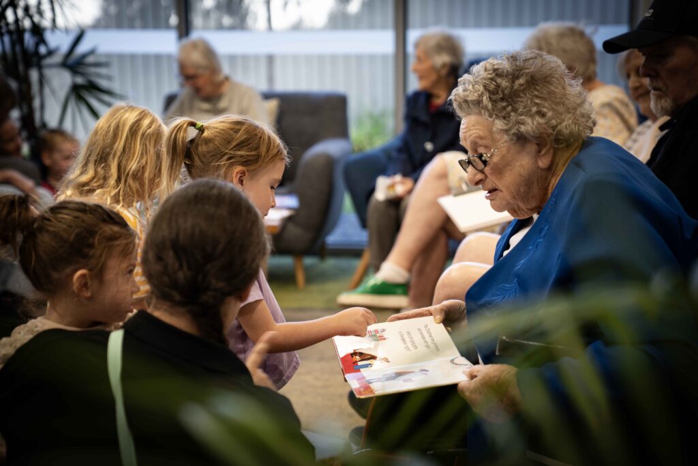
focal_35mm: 70
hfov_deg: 28.8
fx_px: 1357
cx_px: 349
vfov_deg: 19.5
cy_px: 233
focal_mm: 70
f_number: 2.8
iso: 200
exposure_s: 1/80
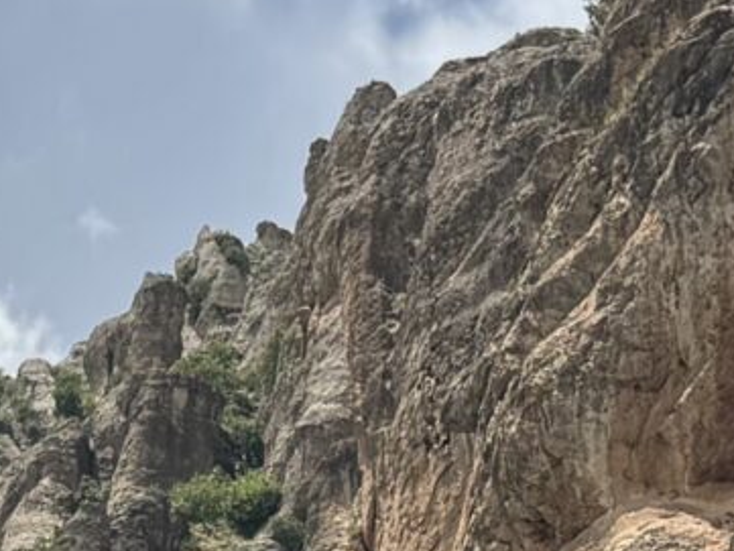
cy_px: 1252
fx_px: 3606
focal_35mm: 170
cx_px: -79
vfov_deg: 8.1
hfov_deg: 11.5
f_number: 1.78
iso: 80
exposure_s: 1/6410
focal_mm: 6.76
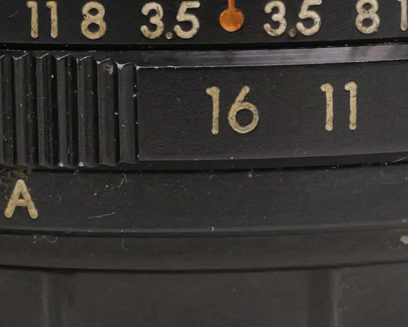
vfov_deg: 5.5
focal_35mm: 282
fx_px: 3405
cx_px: 150
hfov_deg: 6.9
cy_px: 18
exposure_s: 1/80
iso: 2500
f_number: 8
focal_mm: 30
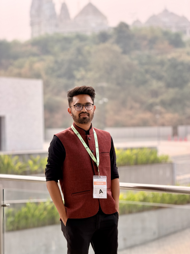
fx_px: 732
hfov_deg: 14.8
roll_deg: +0.8
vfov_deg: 19.6
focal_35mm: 100
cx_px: 95
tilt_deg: +0.0
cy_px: 127
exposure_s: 1/461
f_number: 2.8
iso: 50
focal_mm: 16.89
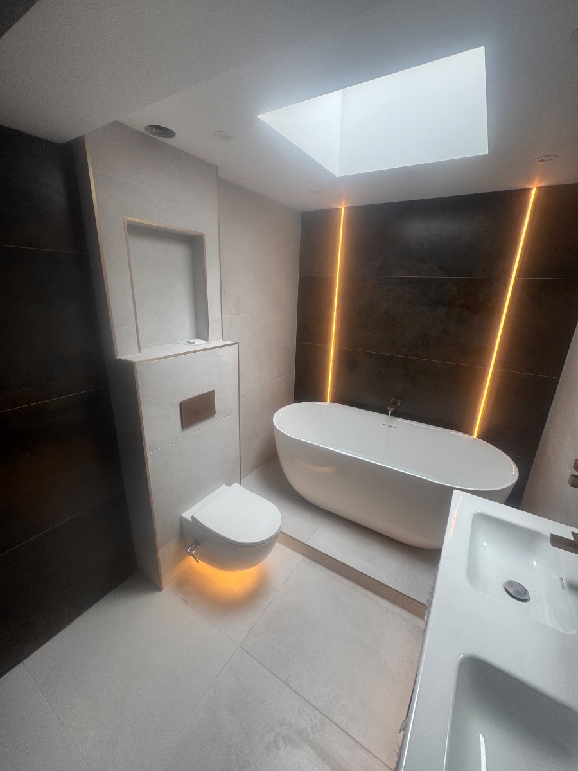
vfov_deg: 102.1
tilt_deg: -17.7
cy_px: 386
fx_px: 312
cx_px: 289
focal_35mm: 14
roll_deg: -0.5
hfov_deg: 85.7
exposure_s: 1/99
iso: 80
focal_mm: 2.22
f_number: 2.2
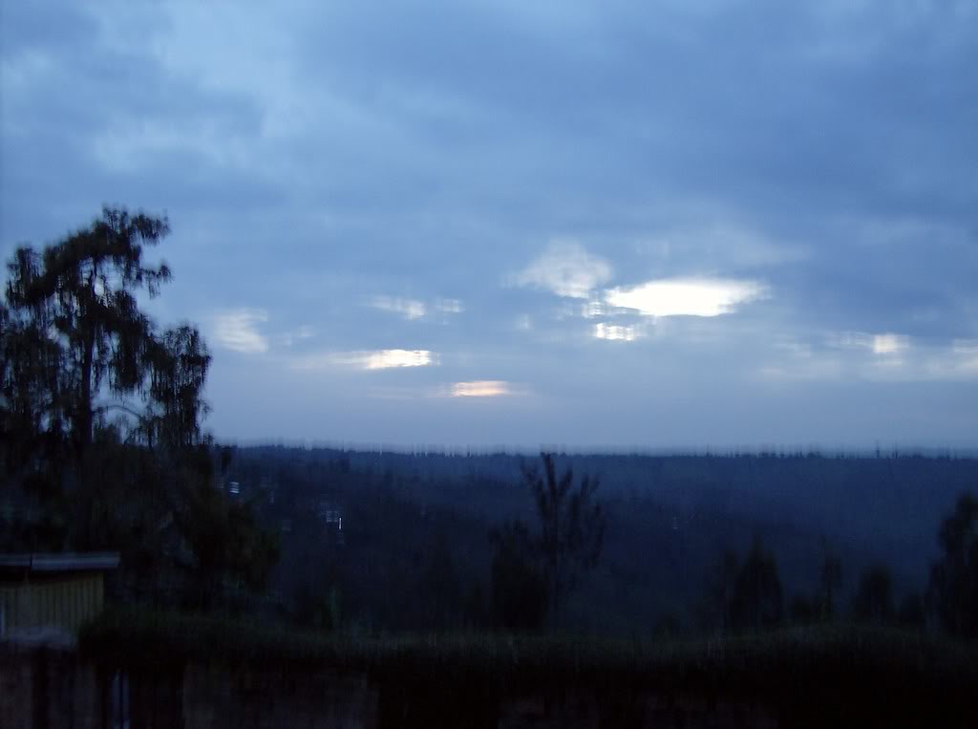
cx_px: 489
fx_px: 1015
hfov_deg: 51.5
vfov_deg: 39.5
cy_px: 364
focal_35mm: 36
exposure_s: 1.19
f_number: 2.8
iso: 100
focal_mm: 6
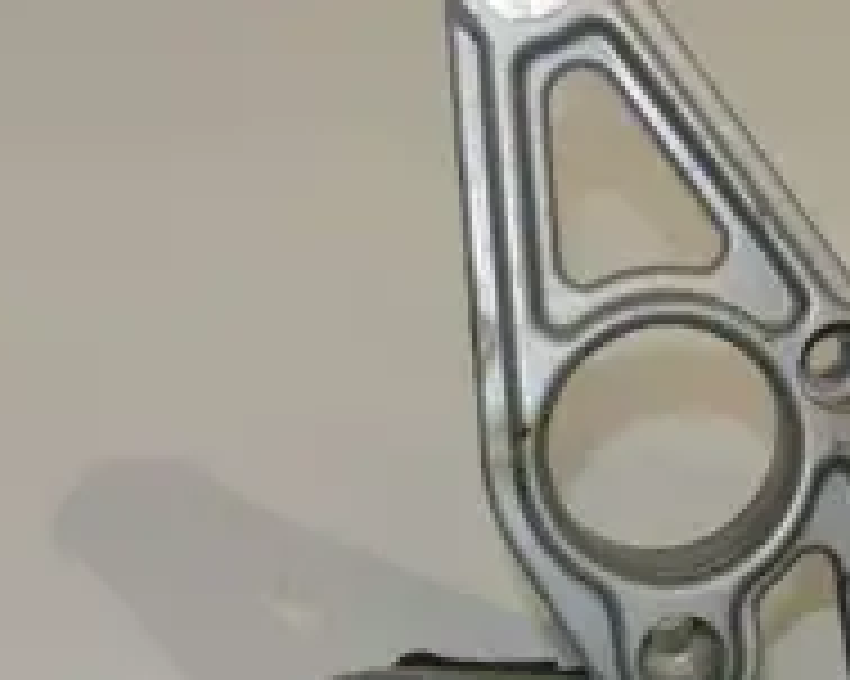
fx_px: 2288
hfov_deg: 21.0
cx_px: 517
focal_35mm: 91
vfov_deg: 16.6
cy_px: 648
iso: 200
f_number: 4.5
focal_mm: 12.7
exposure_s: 1/60
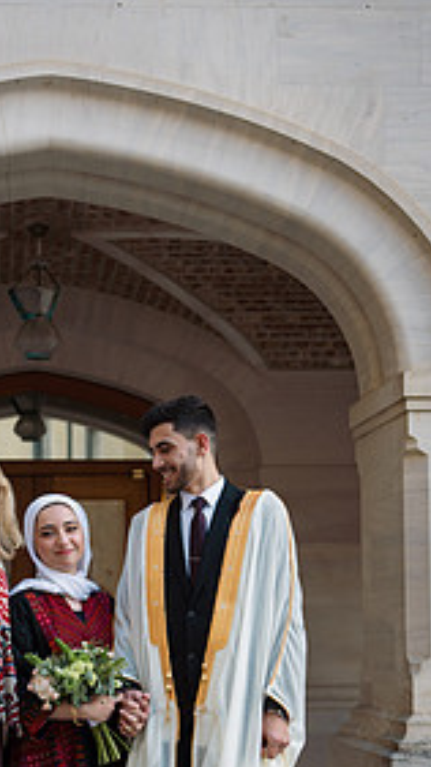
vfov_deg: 30.9
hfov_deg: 17.8
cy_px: 568
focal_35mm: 67
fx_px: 1362
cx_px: 65
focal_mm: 40
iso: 200
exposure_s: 1/500
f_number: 3.2
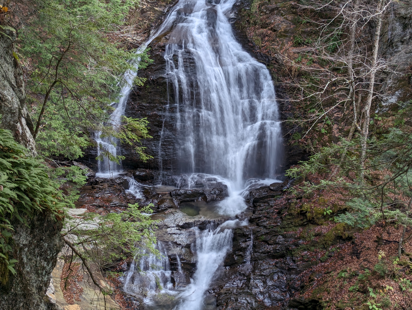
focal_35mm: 48
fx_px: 572
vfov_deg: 30.3
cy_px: 155
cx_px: 206
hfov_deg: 39.6
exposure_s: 1/177
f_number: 1.85
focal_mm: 6.81
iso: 59
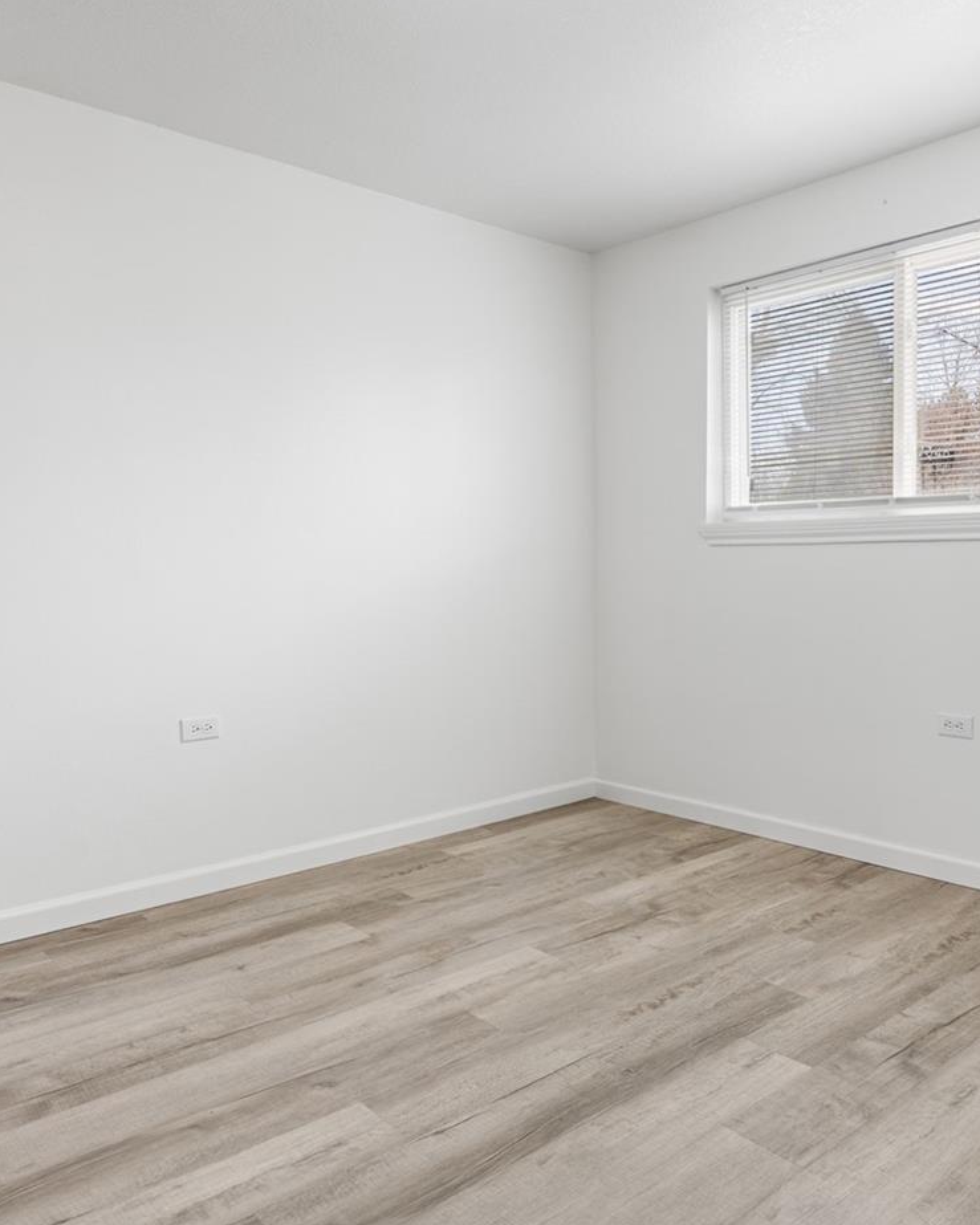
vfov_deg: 65.8
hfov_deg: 53.5
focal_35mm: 26
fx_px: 943
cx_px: 675
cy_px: 545
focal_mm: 16
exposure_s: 1/3
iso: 125
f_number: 8
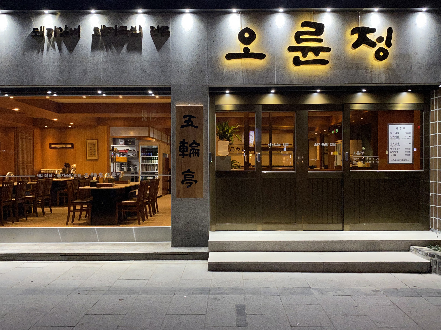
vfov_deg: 44.1
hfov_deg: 56.7
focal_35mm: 32
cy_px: 148
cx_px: 200
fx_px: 408
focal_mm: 4.25
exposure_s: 1/60
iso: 400
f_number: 1.8
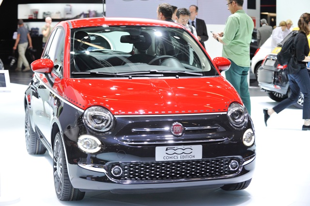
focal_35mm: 82
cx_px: 155
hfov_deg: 24.8
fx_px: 706
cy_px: 103
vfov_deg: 16.6
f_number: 5
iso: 500
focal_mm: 82
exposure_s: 1/160
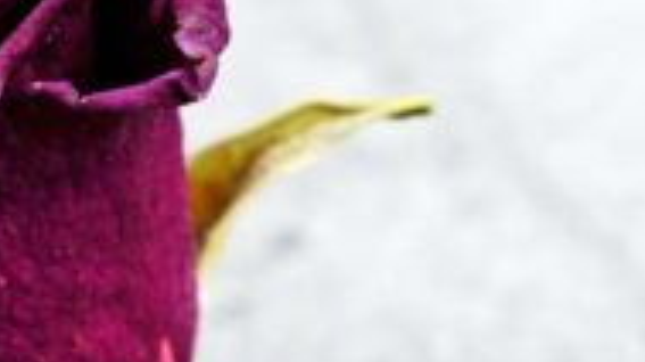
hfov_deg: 2.5
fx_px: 14766
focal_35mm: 864
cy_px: 79
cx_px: 290
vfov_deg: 1.4
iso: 320
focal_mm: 135
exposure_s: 1/40
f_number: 9
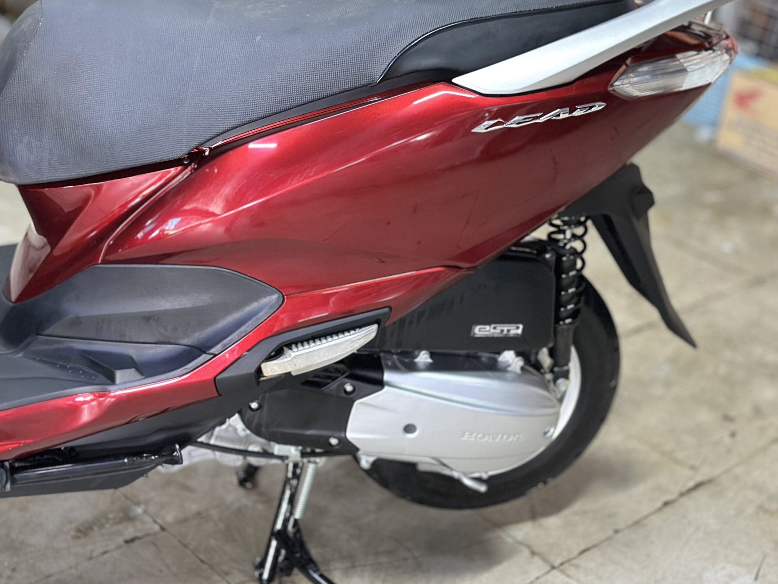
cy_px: 244
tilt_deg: -23.4
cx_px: 415
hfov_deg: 33.2
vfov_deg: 25.2
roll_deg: -8.4
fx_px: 1303
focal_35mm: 58
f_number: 1.78
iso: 800
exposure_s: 1/25
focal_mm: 6.86
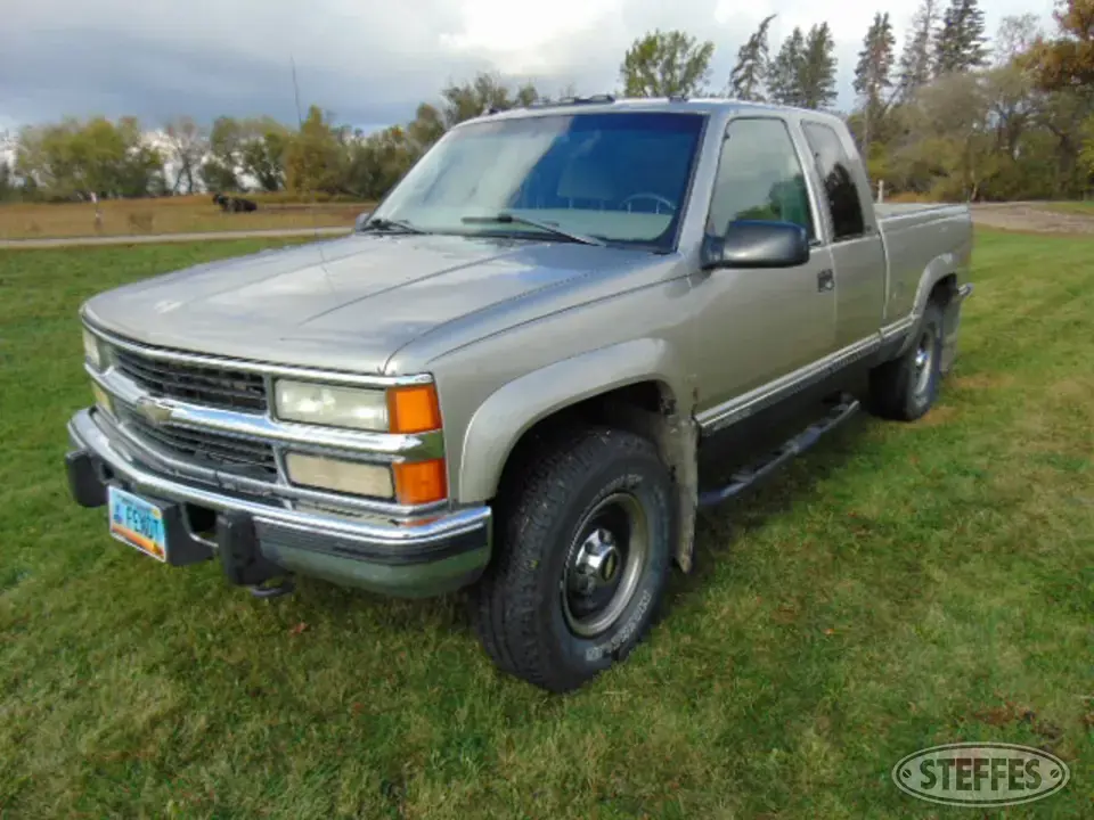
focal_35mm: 25
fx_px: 790
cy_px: 410
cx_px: 547
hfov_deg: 69.4
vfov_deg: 54.9
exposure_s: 1/640
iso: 80
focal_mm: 4.5
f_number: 3
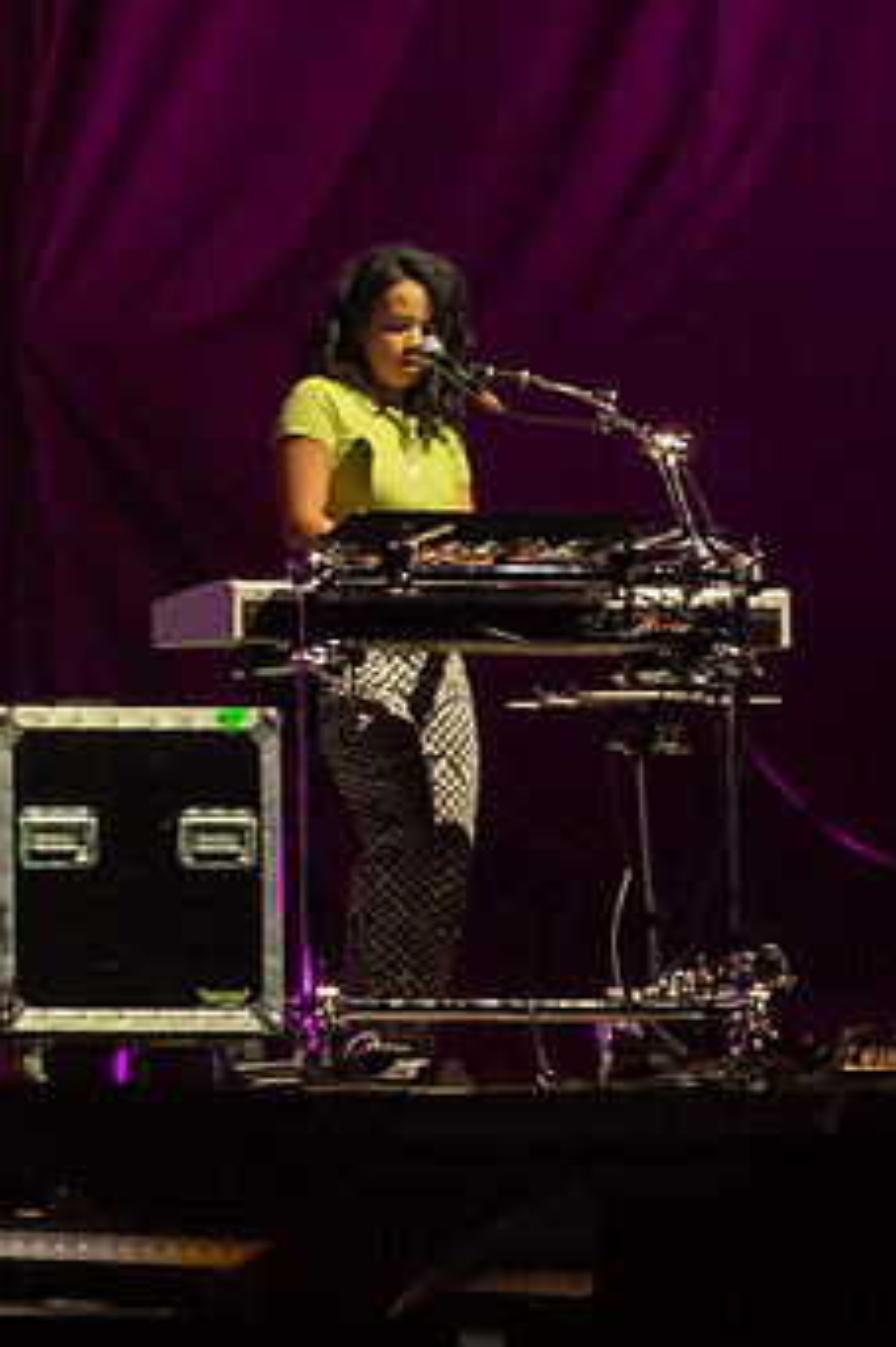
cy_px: 543
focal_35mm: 637
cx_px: -278
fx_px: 23804
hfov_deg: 2.2
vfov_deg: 3.2
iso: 800
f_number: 6.3
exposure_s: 1/160
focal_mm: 110
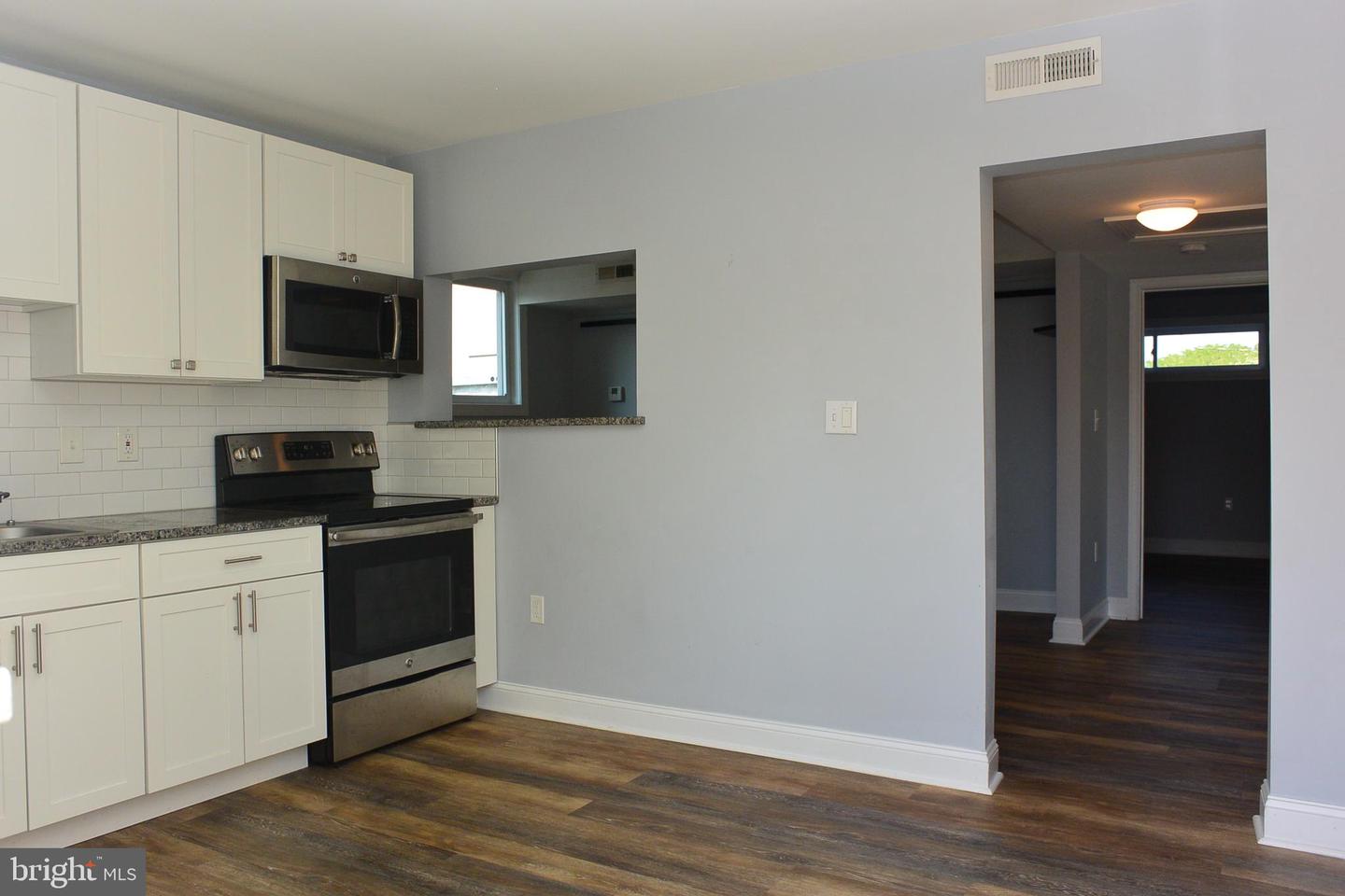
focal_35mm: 27
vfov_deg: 47.9
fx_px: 1009
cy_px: 448
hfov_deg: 67.4
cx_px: 672
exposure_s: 1/250
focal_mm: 10
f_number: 4
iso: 160
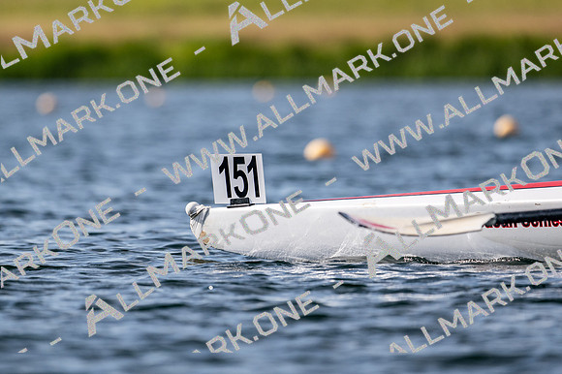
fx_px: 9361
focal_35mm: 600
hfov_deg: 3.4
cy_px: 187
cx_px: 281
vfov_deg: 2.3
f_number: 4.5
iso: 140
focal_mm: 400
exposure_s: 1/2500
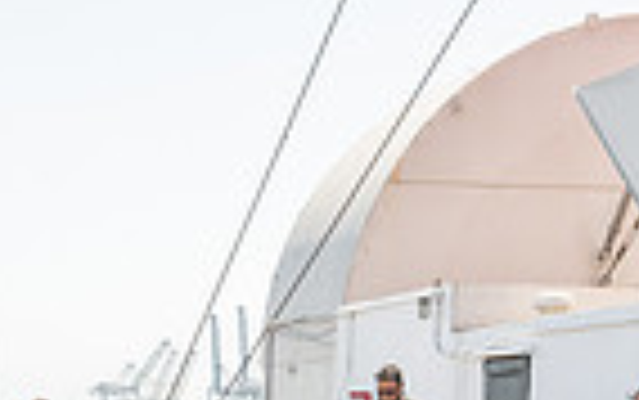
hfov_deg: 20.3
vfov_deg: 12.4
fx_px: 1743
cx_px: 58
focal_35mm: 100
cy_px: 631
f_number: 11
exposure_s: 1/125
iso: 200
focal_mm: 24
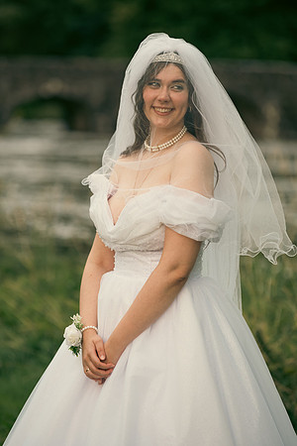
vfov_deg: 11.1
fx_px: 2289
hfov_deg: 7.4
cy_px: 223
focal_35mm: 185
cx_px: 148
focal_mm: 185
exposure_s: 1/200
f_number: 3.5
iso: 320
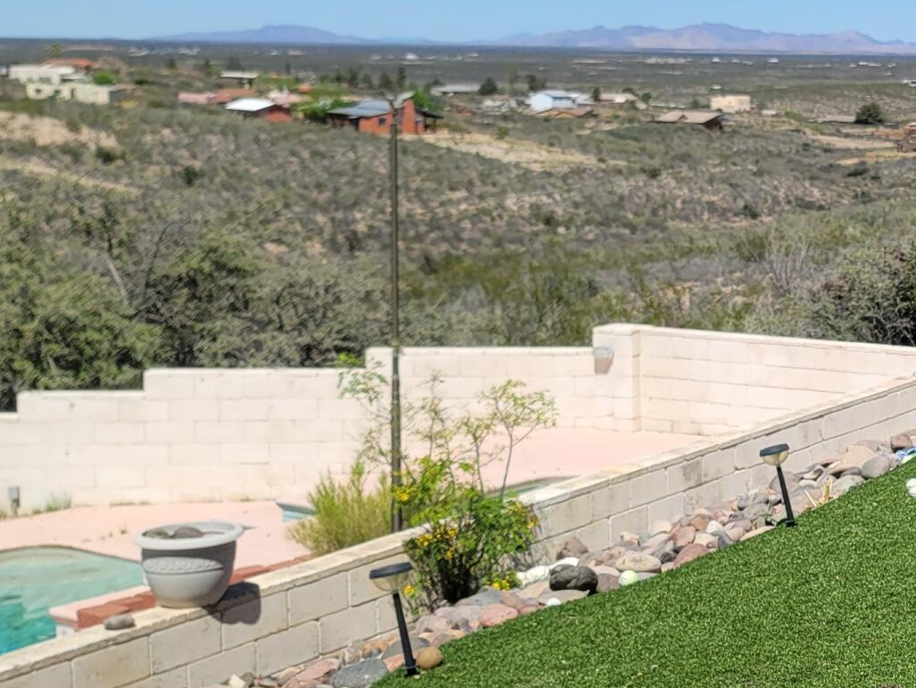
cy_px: 238
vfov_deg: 20.1
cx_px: 1232
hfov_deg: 23.2
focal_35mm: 73
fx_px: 1932
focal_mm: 7
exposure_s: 1/1195
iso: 20
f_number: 1.8
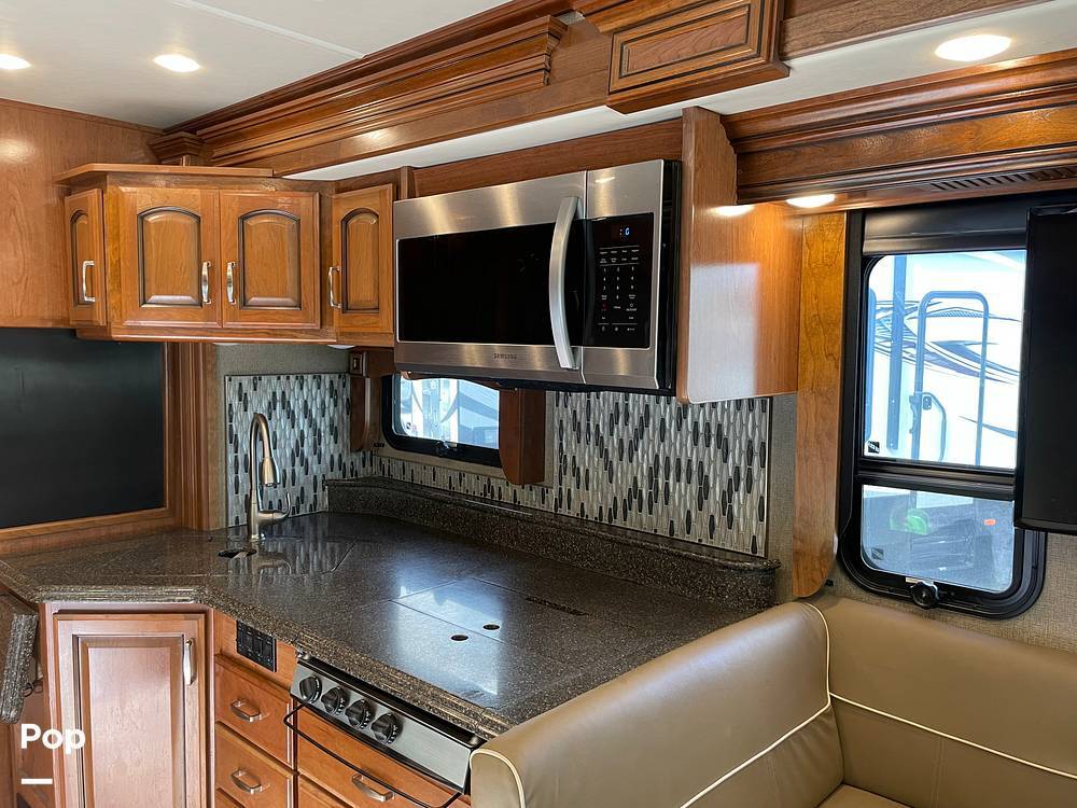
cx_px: 538
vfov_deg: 53.1
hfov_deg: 67.3
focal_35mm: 26
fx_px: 809
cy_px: 404
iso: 125
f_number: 1.6
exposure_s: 1/60
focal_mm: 4.2
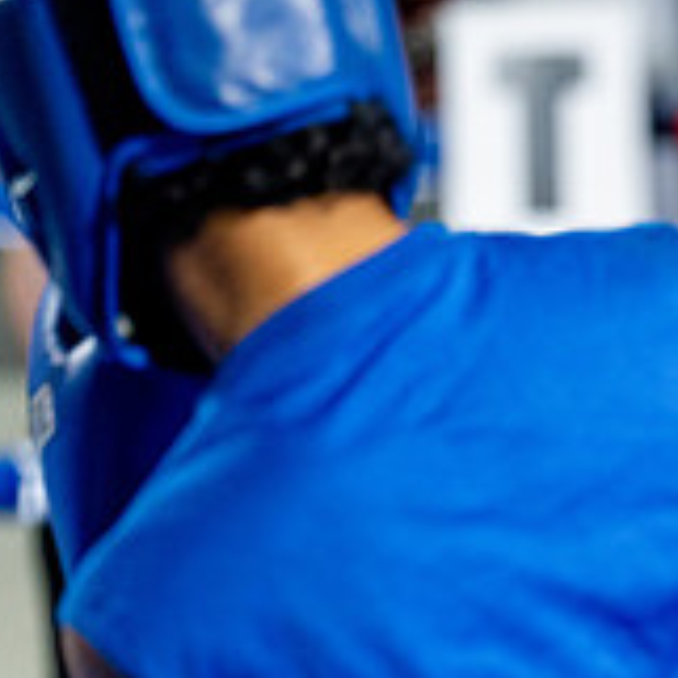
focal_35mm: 307
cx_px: 1057
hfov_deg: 5.6
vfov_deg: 5.7
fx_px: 6803
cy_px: 554
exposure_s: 1/800
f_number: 2
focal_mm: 100
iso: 4000
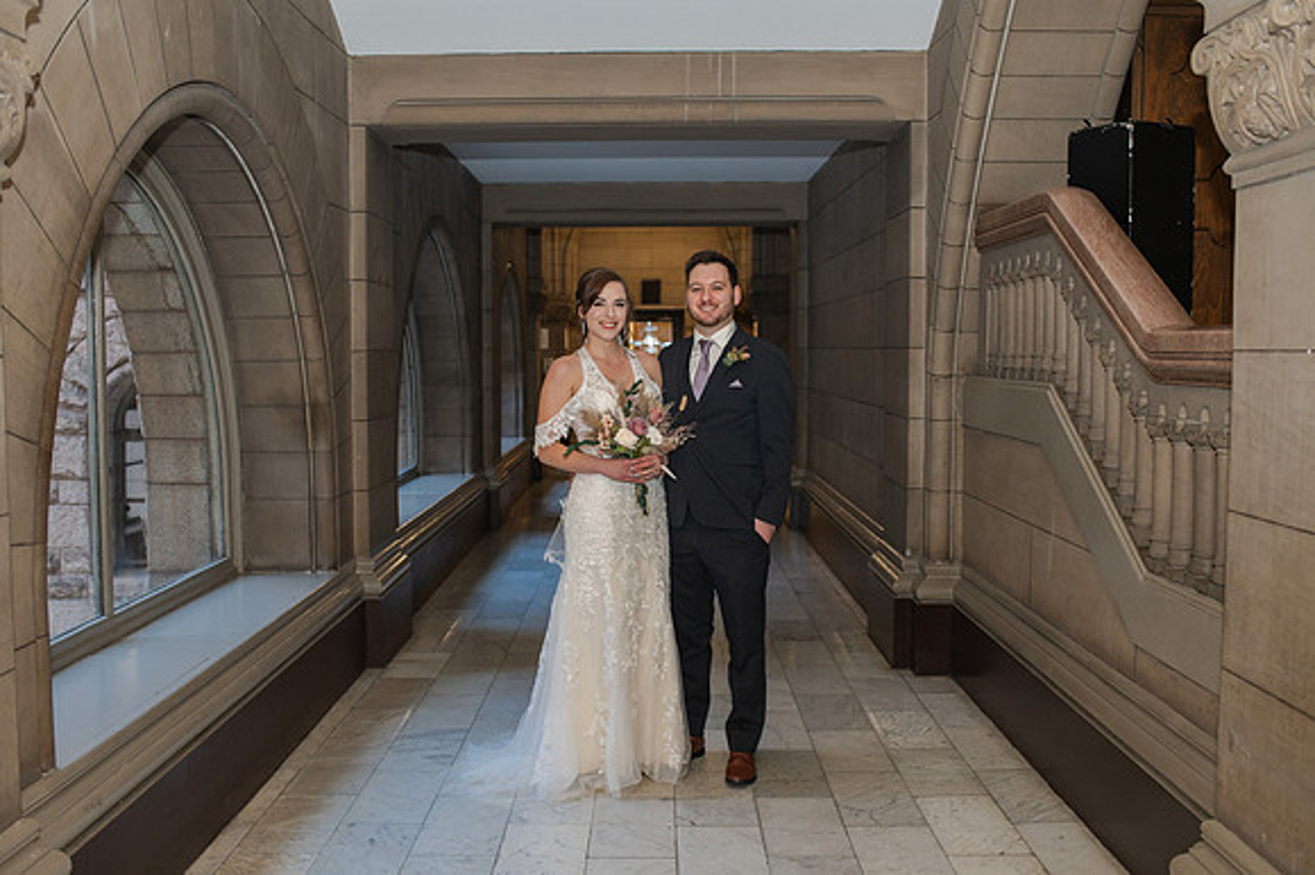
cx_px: 648
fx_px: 1336
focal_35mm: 37
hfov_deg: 52.4
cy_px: 453
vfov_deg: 36.3
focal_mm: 35
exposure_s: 1/200
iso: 1000
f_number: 3.5
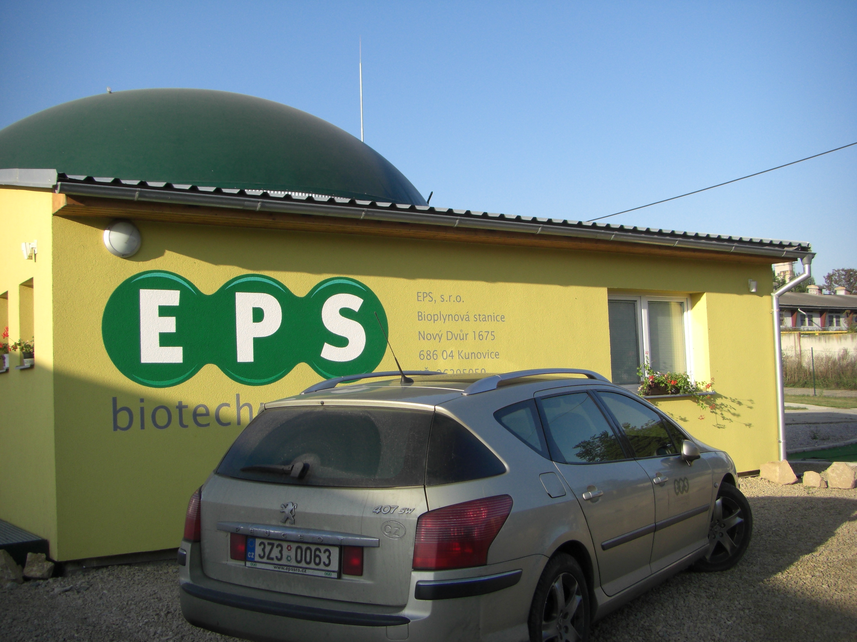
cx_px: 428
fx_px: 941
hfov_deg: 49.0
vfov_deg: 37.7
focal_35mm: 38
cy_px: 321
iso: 64
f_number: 3.4
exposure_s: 1/400
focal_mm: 6.3
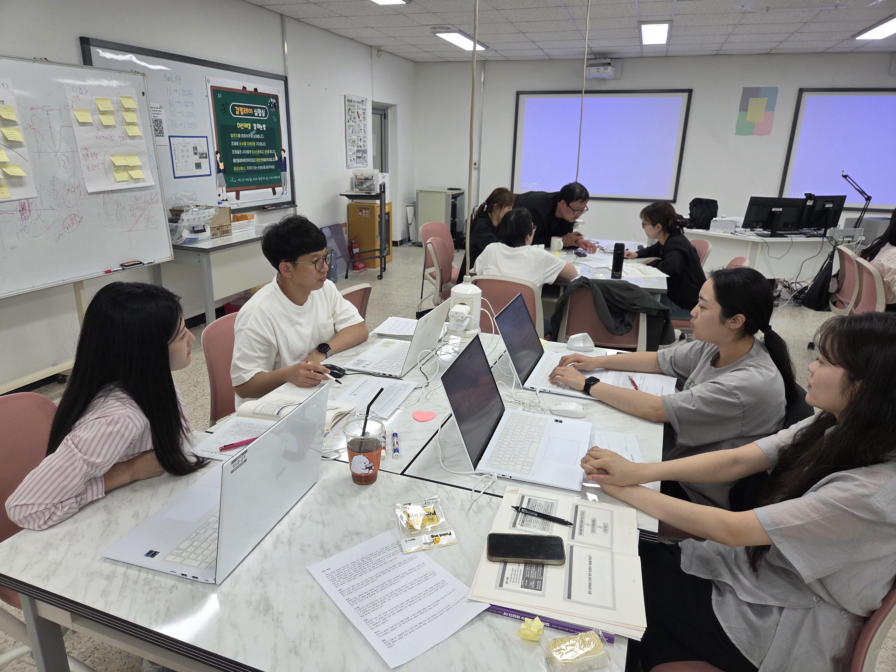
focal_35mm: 23
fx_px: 595
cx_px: 448
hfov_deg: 73.9
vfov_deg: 58.9
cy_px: 336
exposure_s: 1/180
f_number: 1.8
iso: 100
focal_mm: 5.4
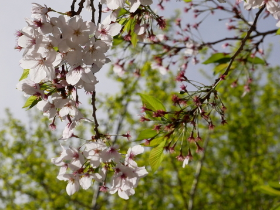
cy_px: 102
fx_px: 1222
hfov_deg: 13.1
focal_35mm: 151
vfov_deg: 9.8
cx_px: 136
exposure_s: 1/2000
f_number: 11
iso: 800
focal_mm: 60
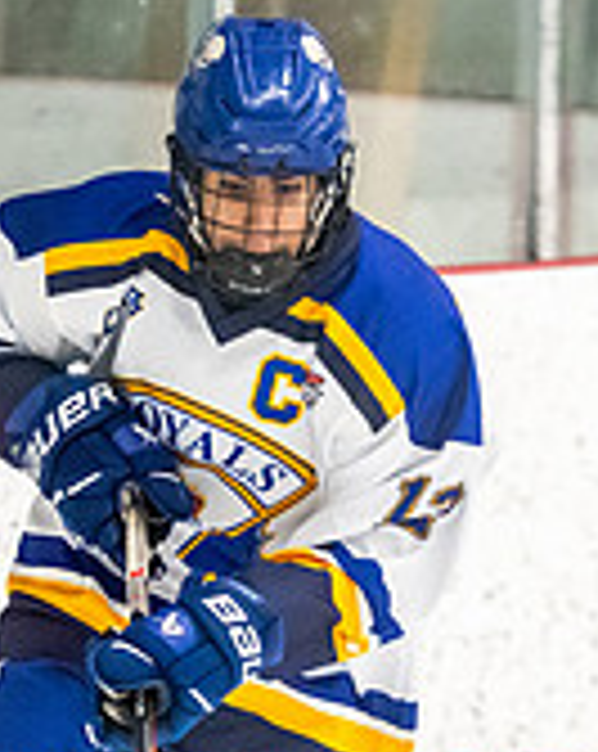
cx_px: 321
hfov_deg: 3.0
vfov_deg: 3.8
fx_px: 11247
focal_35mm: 507
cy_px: 959
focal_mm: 116
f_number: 2.8
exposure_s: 1/800
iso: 3200
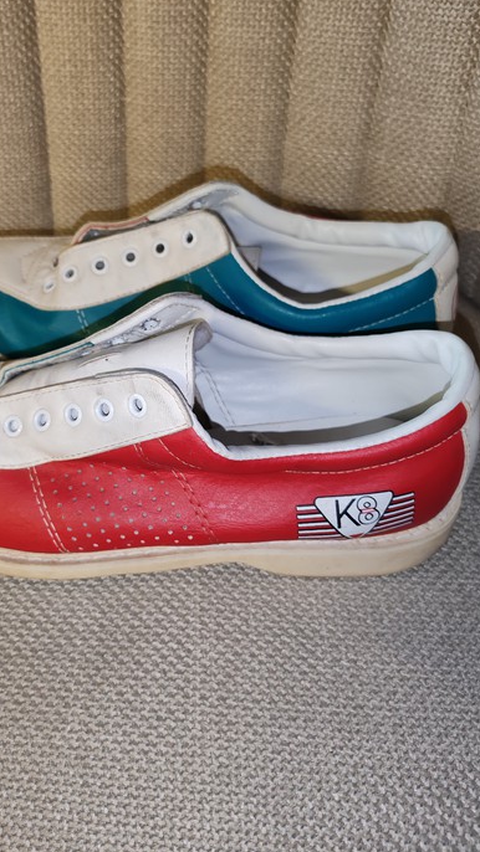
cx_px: 157
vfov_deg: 64.3
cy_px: 420
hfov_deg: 38.5
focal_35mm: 30
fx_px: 679
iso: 2000
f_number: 1.9
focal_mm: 6.12
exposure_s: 1/100
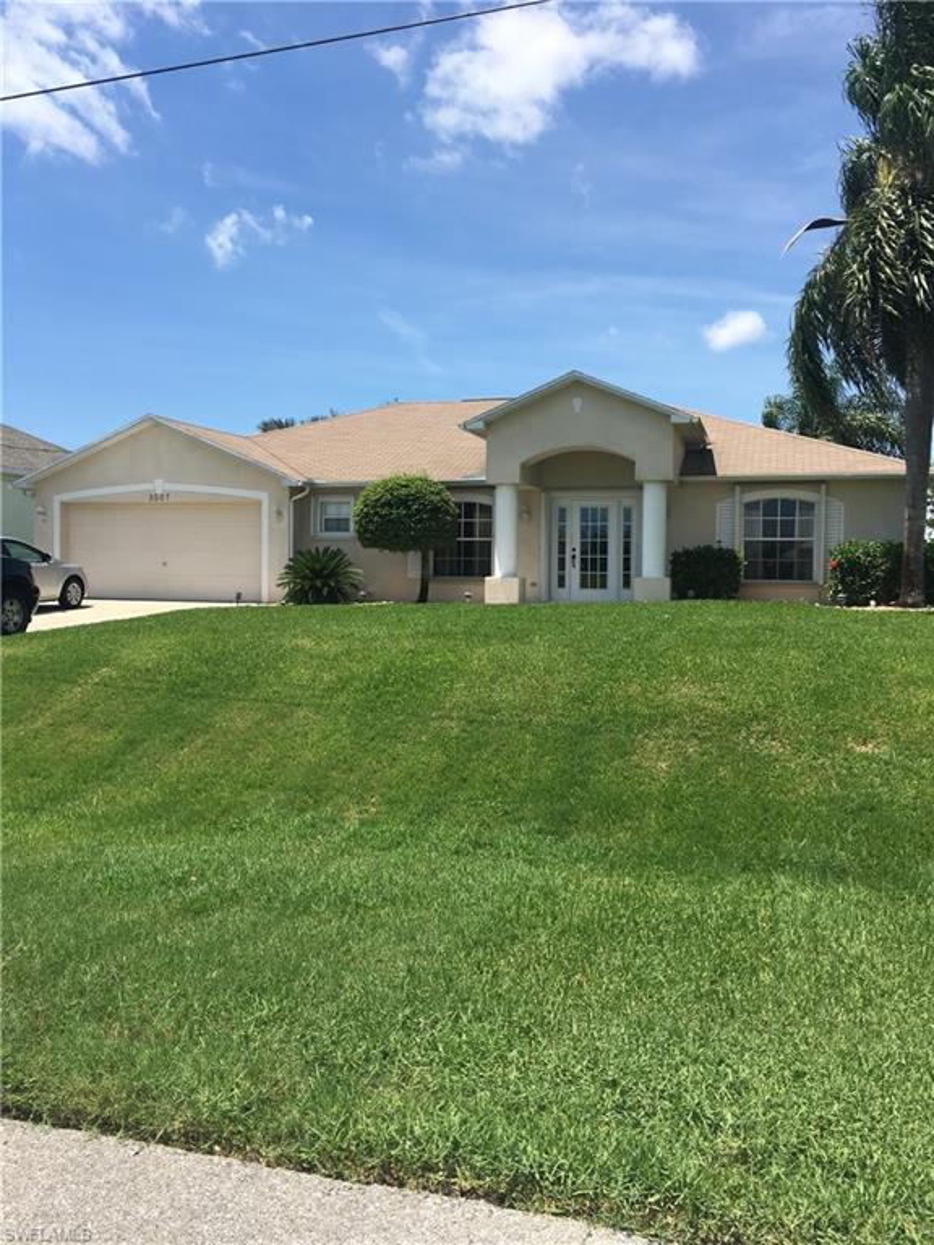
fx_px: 1043
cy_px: 622
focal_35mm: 29
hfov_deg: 48.2
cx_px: 467
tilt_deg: -1.1
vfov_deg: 61.7
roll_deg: -0.5
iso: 25
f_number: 2.2
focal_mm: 4.15
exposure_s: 1/1425
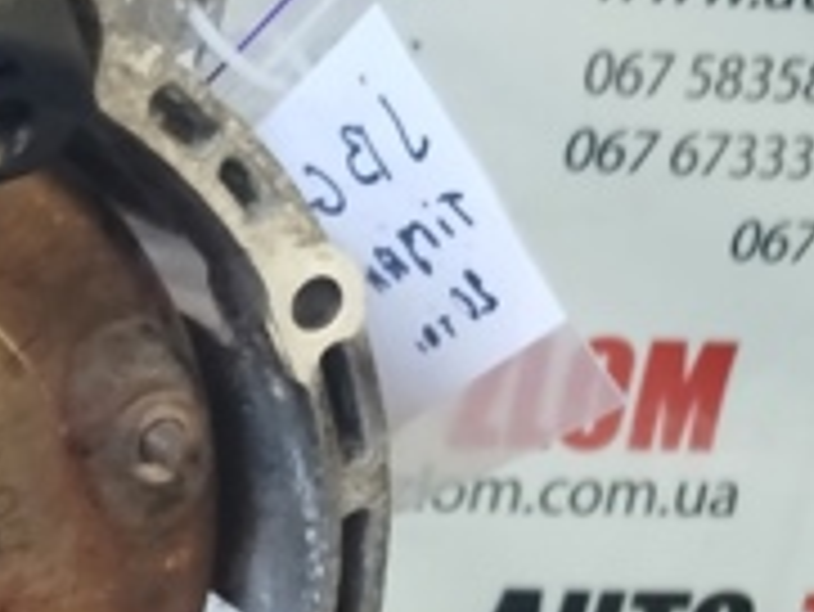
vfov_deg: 17.2
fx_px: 2000
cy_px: 518
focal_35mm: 85
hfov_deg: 19.3
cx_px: -499
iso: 200
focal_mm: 5.31
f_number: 1.7
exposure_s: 1/33
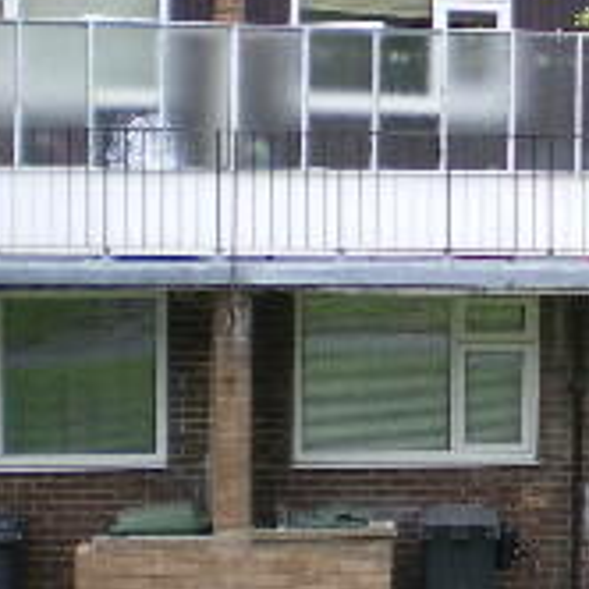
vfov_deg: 14.2
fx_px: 2368
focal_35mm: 123
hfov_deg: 13.7
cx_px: 766
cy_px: 227
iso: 64
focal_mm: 6.3
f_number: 3.1
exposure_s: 1/160
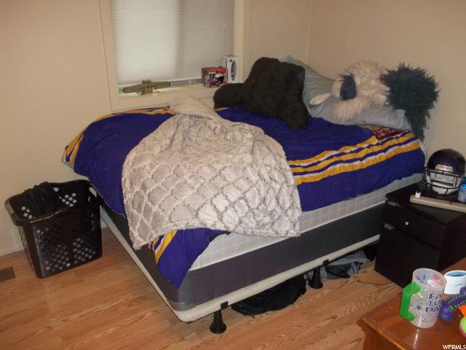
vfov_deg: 44.2
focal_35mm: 32
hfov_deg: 56.8
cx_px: 233
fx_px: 431
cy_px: 175
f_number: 2.9
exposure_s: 1/30
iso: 160
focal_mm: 5.7
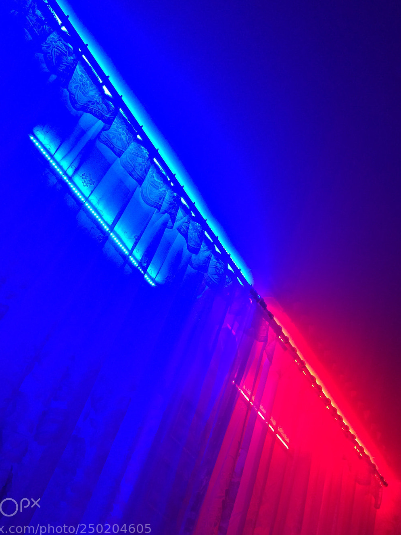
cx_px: 182
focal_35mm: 35
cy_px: 238
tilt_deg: +36.4
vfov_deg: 52.5
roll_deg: -24.8
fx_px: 541
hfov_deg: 40.6
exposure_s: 1/33
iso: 250
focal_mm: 4.15
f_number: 2.2
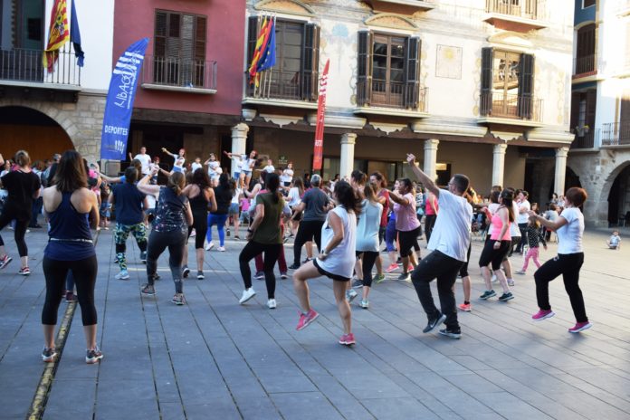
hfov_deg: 53.1
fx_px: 630
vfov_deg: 36.9
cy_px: 210
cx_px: 315
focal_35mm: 36
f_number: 5.6
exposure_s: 1/125
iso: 400
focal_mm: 24
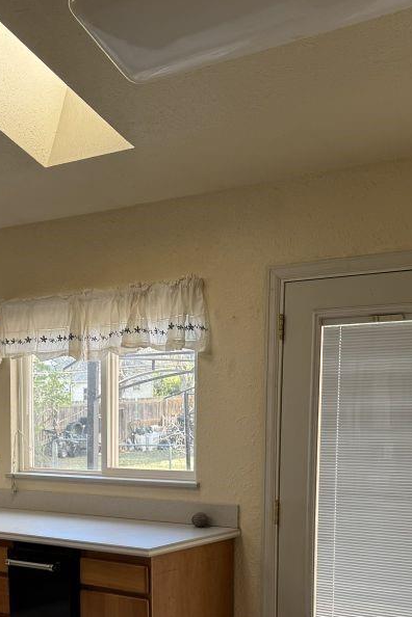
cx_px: -4
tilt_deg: -8.6
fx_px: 1030
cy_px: 520
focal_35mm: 60
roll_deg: +0.8
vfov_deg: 32.2
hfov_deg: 21.8
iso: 80
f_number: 1.78
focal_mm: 6.76
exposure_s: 1/168
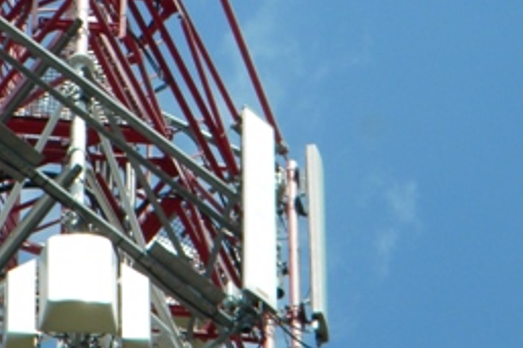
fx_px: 8493
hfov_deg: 3.5
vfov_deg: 2.3
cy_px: 37
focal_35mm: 585
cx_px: 126
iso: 117
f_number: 5.4
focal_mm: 41
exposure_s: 1/500
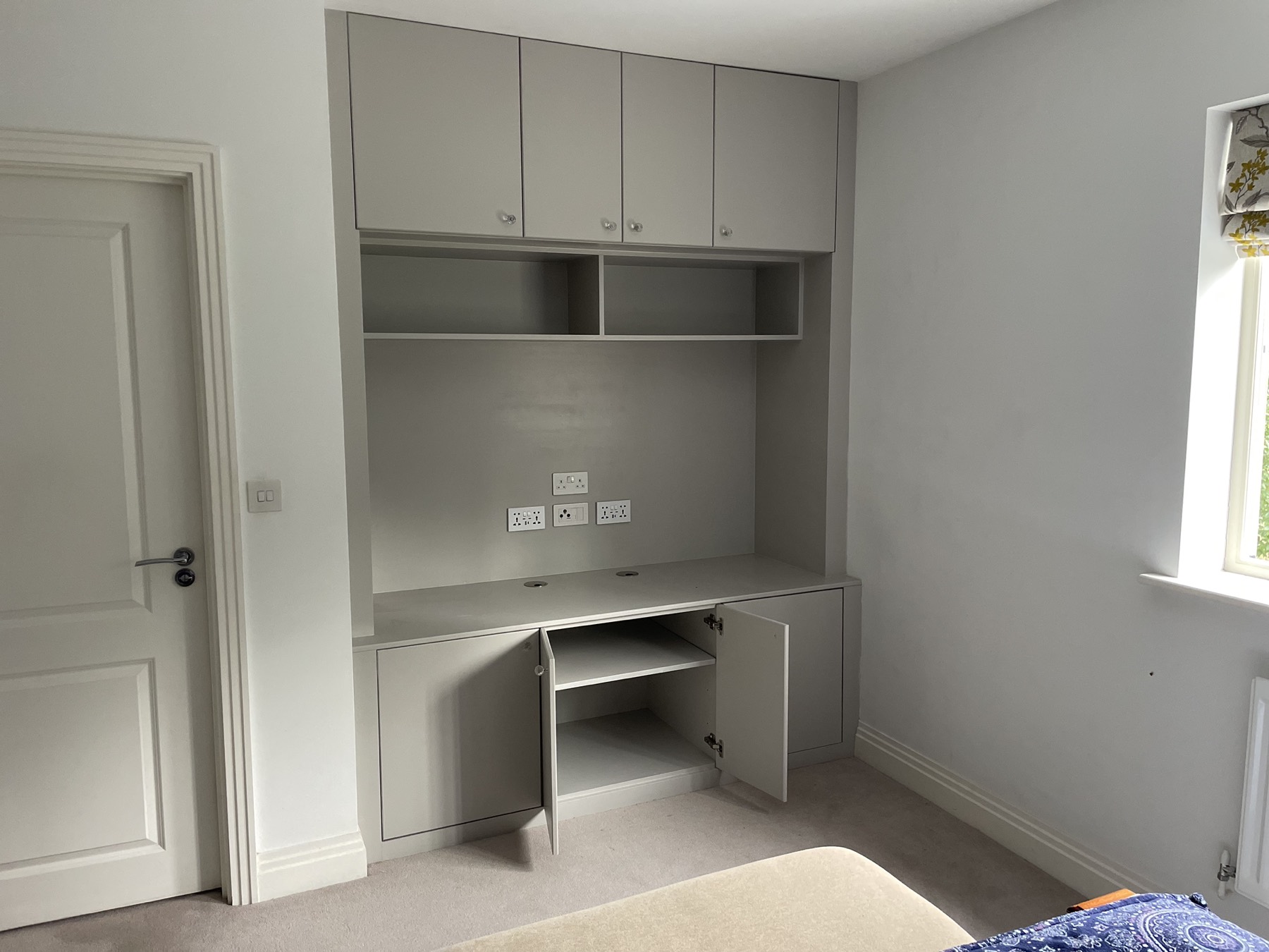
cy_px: 476
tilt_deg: -6.5
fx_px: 953
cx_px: 634
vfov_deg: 53.1
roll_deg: +0.4
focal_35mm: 26
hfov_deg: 67.3
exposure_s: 1/60
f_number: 1.6
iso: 250
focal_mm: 4.2
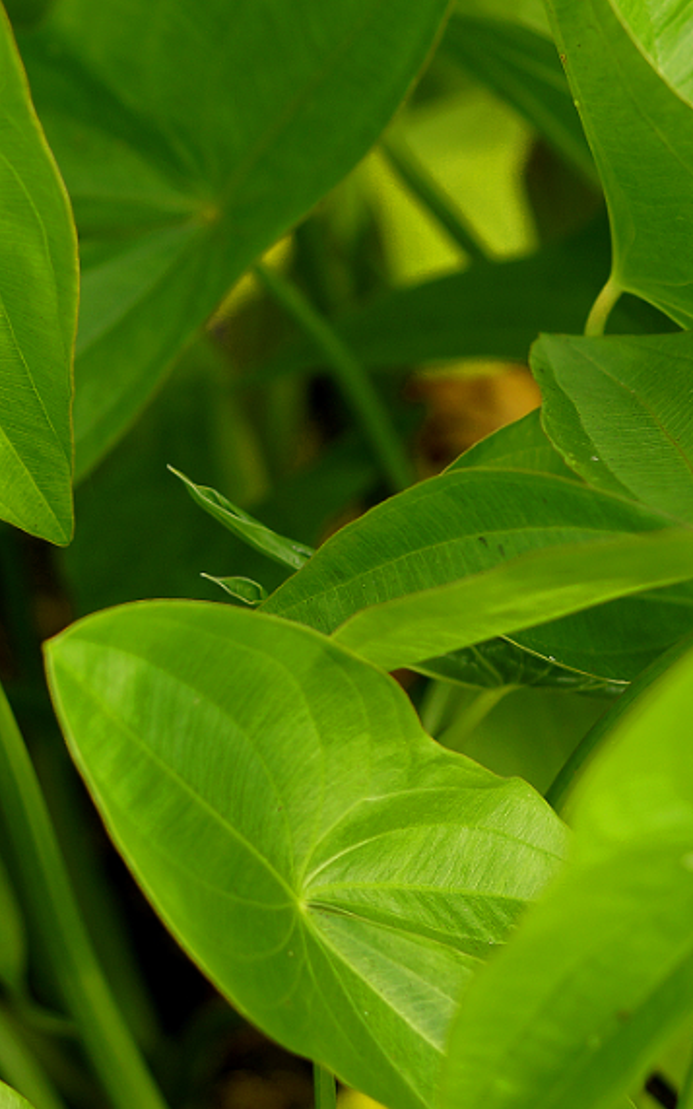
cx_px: 122
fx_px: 9698
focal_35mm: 321
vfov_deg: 6.5
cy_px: 373
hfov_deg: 4.1
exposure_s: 1/400
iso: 100
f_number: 2.8
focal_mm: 100
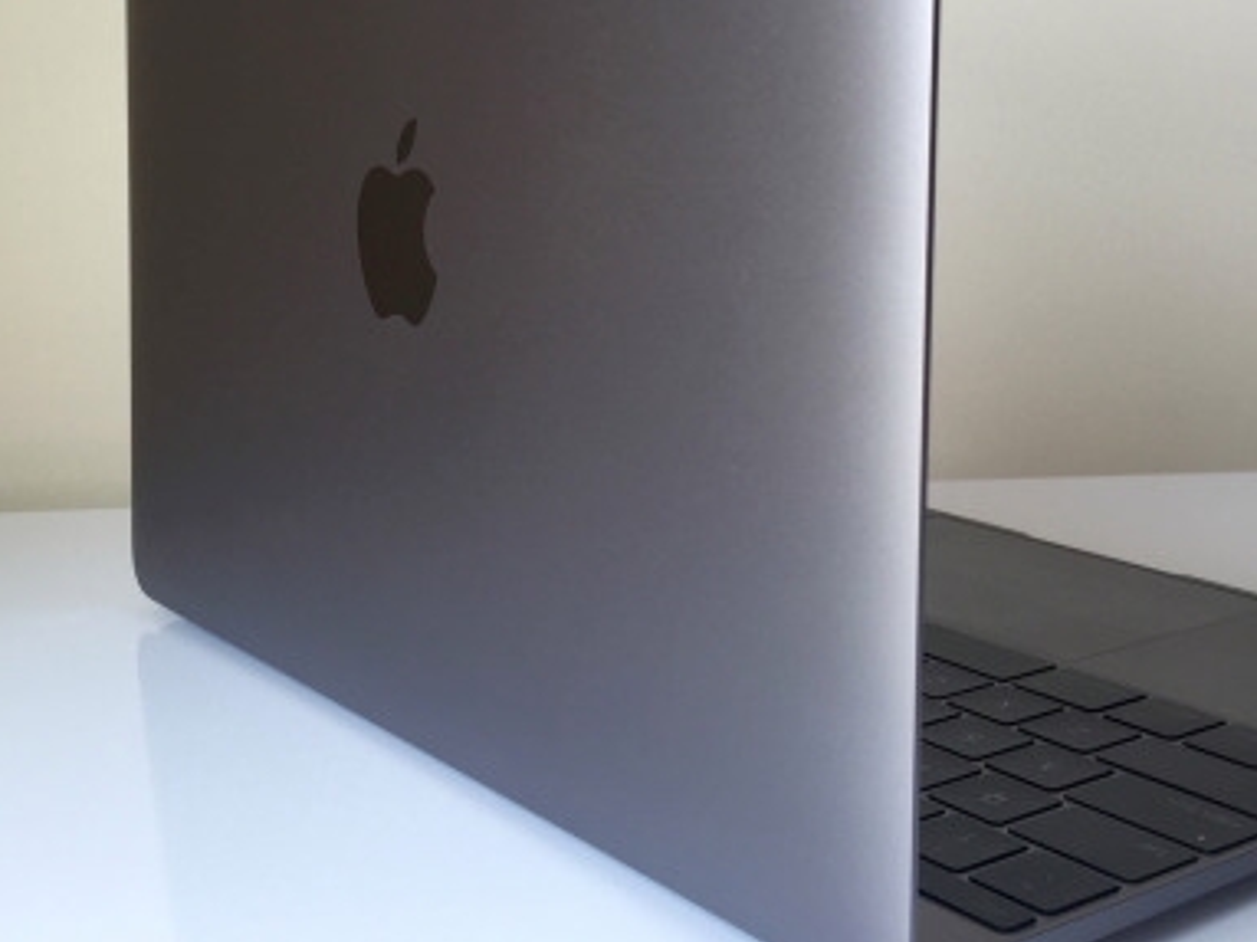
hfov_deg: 36.1
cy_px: 281
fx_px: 1924
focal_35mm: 53
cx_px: 699
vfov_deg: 27.3
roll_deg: -0.4
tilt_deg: -6.2
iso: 32
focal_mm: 4.15
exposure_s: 1/60
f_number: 2.2
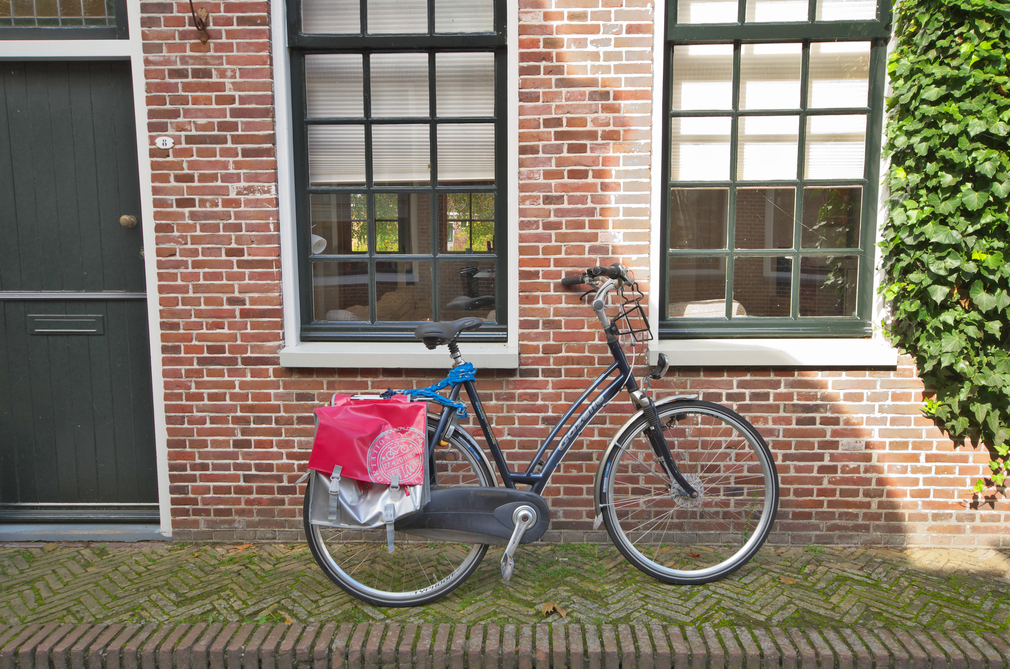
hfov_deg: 62.0
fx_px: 840
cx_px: 505
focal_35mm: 30
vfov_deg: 43.4
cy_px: 334
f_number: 8
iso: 100
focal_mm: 20
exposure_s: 1/25
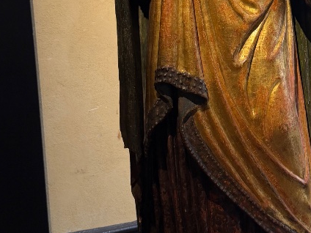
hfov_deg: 28.2
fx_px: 611
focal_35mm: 68
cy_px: 62
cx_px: 228
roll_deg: +1.4
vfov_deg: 21.5
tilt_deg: -6.0
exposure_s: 1/100
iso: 160
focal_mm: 6.76
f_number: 1.78
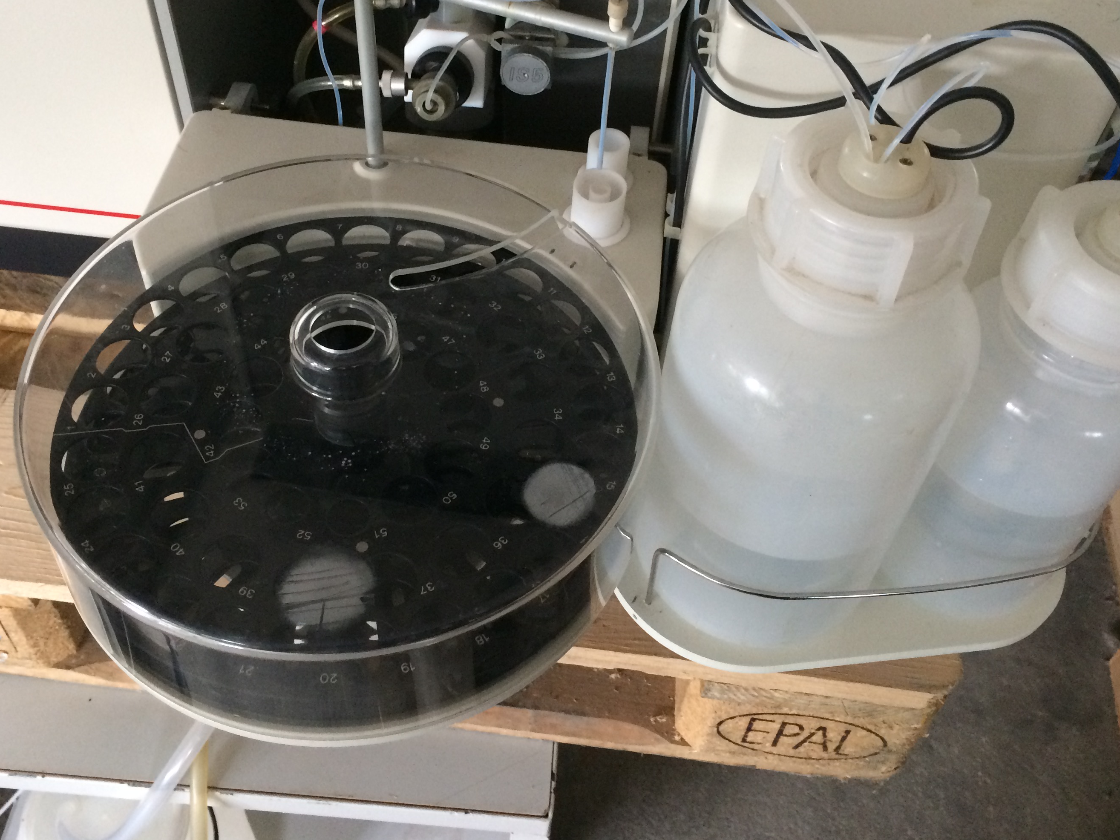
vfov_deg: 39.5
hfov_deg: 51.3
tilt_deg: -51.8
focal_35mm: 36
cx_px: 537
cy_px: 344
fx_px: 1165
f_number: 2.2
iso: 320
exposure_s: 1/33
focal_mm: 4.15
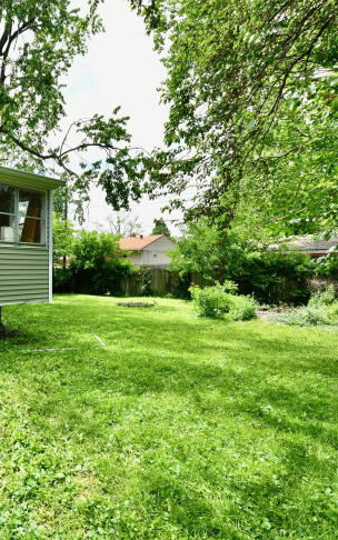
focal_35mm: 22
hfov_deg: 48.6
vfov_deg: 79.6
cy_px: 272
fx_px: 324
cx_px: 27
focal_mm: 14
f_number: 10
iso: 640
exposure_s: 1/400
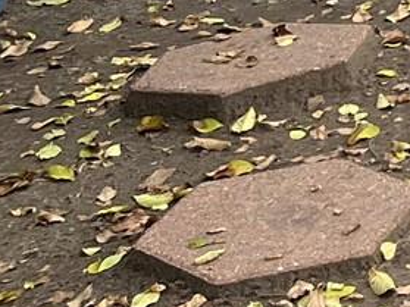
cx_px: 1492
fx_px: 2261
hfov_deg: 7.8
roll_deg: +0.9
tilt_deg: -7.5
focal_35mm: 191
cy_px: -567
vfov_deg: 7.1
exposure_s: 1/195
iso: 40
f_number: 1.6
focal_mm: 5.1
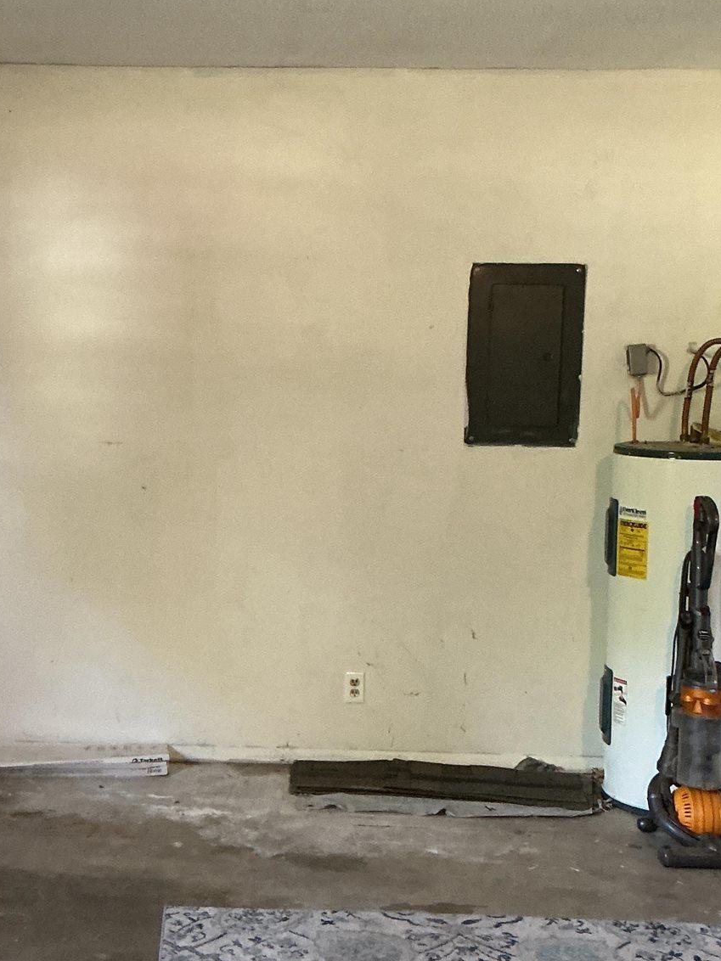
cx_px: 153
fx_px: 1639
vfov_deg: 32.7
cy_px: 479
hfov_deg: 24.5
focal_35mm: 59
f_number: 1.8
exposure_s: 1/40
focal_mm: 3
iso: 250
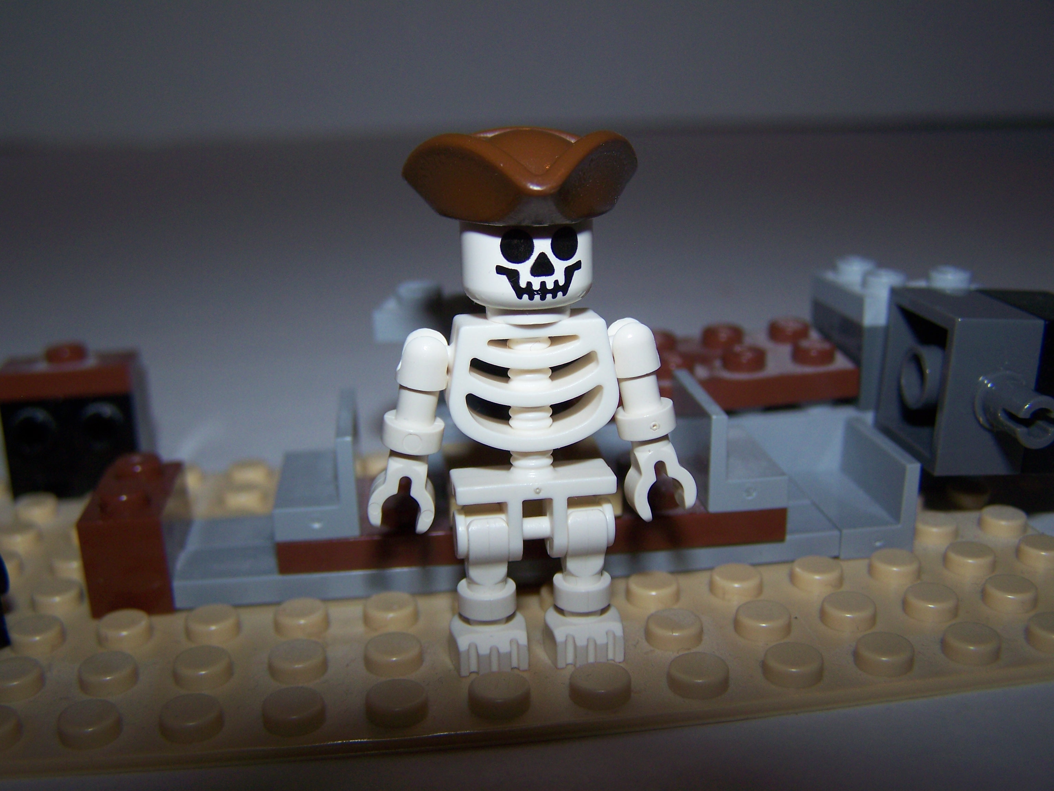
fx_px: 1157
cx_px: 527
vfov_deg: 37.7
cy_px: 396
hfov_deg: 49.0
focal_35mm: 38
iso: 80
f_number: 2.8
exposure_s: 1/60
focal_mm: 6.3
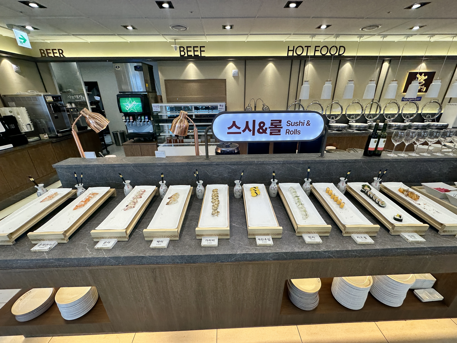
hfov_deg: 102.1
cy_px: 172
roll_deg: +0.8
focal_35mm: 14
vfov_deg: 85.7
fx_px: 185
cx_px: 228
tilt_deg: -22.4
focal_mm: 2.22
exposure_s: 1/120
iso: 50
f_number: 2.2
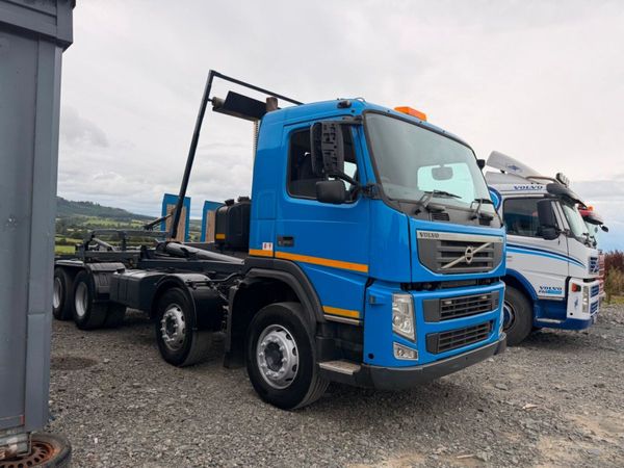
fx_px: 433
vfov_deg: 56.8
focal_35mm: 24
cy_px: 234
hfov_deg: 71.6
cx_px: 312
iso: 80
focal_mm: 6.76
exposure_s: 1/2703
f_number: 1.78
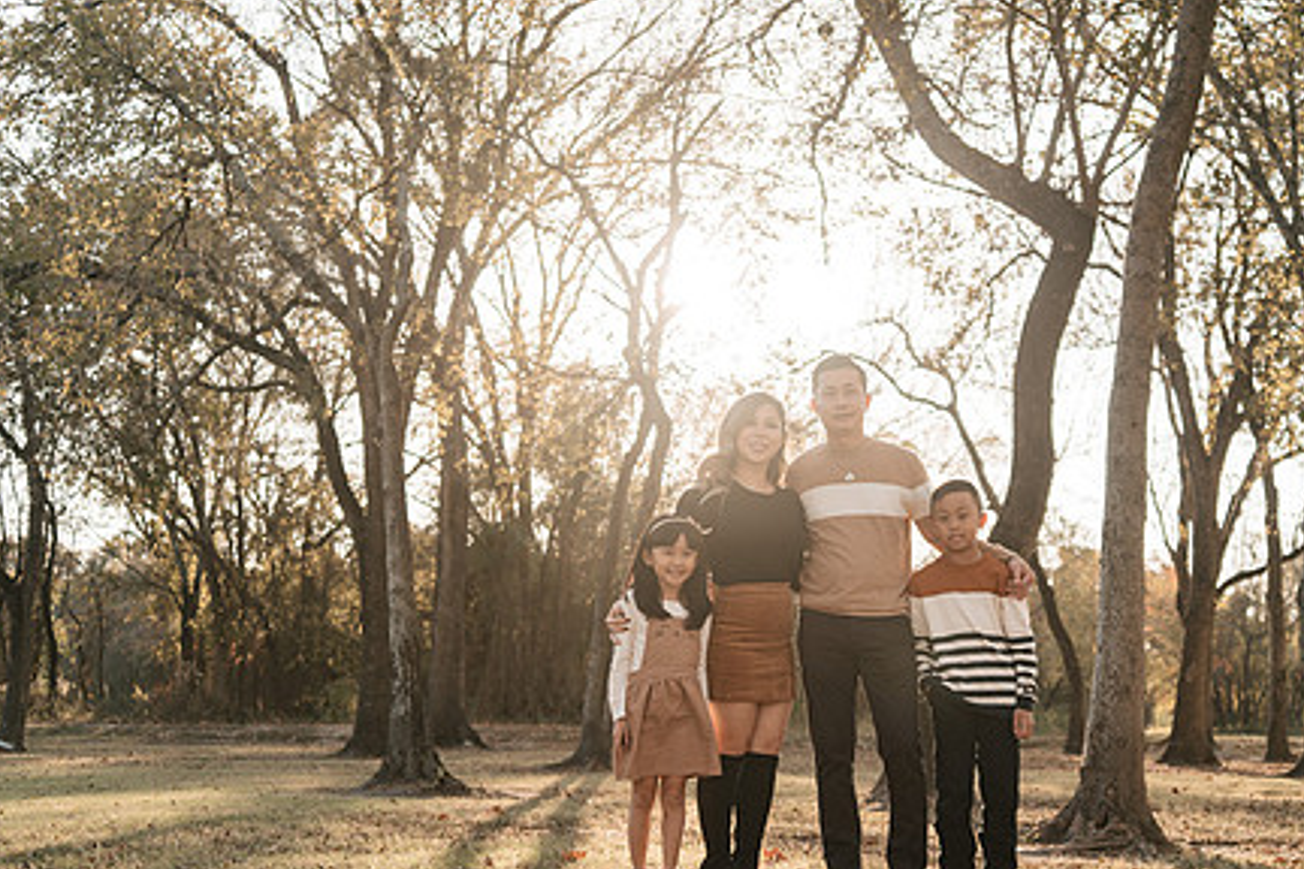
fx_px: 1702
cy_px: 466
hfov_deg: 41.5
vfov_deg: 28.6
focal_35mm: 47
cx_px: 833
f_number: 2.8
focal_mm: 35
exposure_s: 1/1000
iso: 125
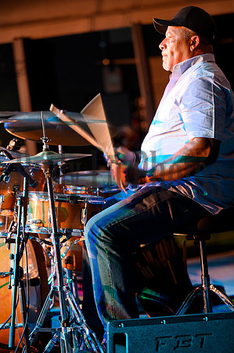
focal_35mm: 120
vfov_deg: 17.1
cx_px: 117
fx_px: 1173
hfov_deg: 11.4
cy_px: 176
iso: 3200
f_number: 2.8
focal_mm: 120
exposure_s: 1/100
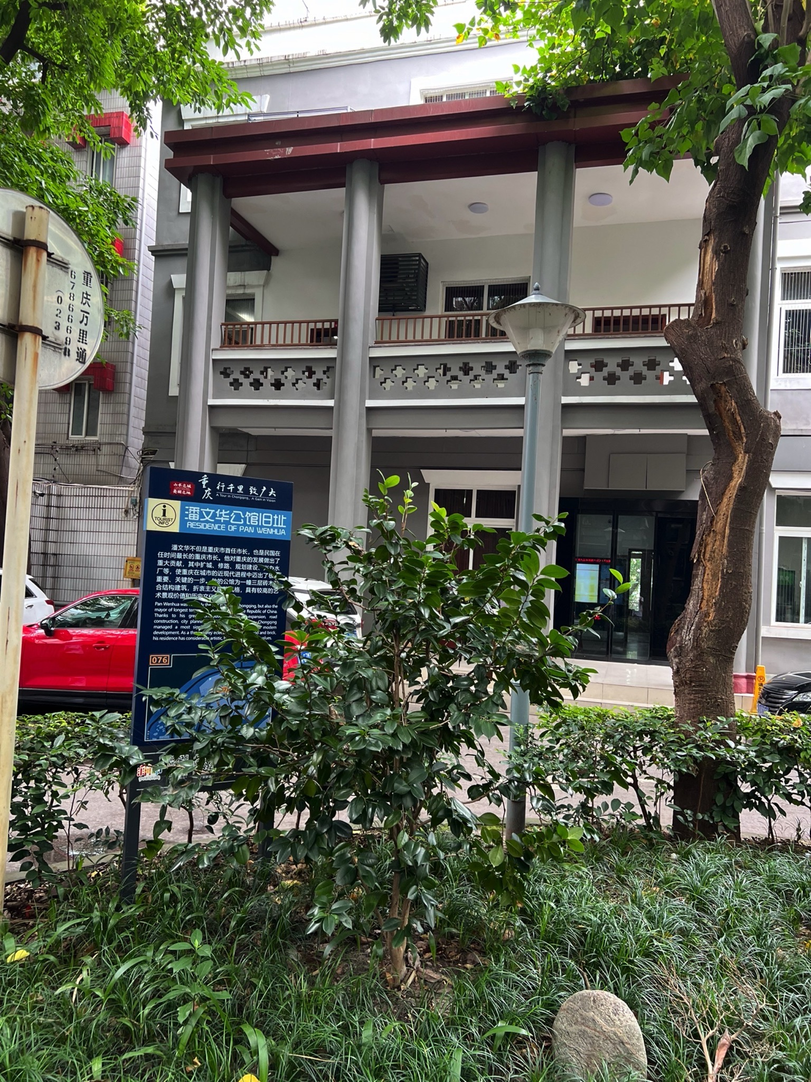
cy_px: 541
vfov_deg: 67.3
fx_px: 812
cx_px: 406
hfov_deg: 53.1
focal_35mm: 26
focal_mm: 5.7
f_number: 1.5
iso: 100
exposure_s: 1/121
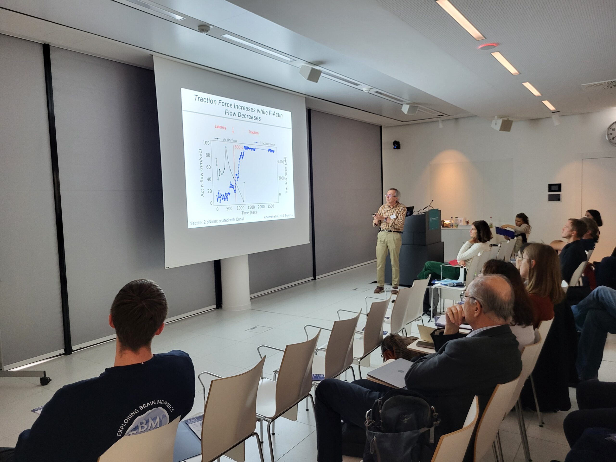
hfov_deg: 67.3
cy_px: 231
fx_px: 463
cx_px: 308
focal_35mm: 26
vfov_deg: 53.1
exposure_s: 1/50
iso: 250
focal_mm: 5.4
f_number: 1.8
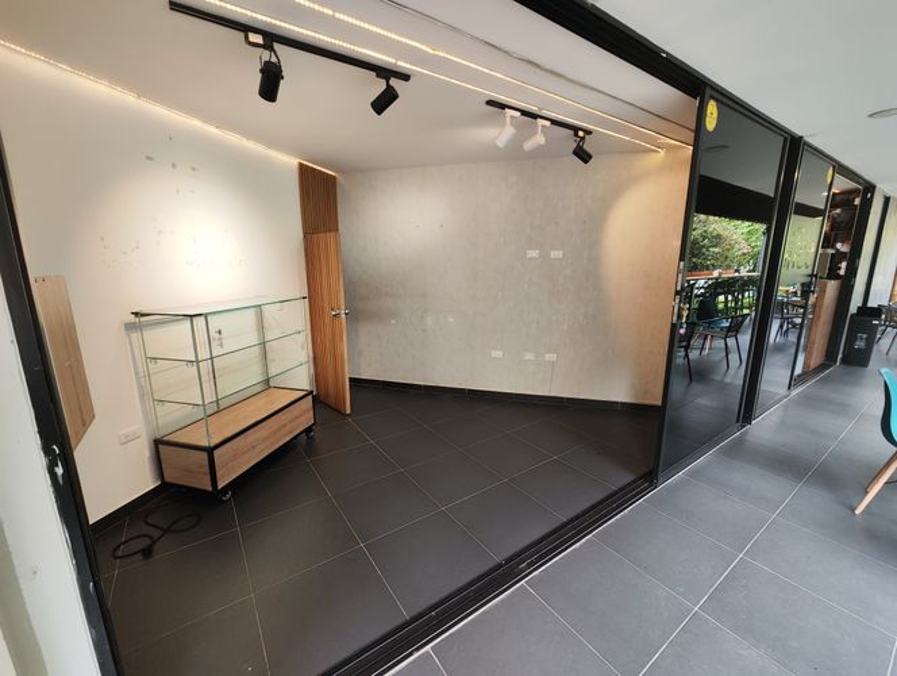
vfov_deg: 85.8
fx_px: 363
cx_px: 448
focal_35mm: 14
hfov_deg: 102.0
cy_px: 338
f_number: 2.2
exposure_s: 1/60
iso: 100
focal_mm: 2.16
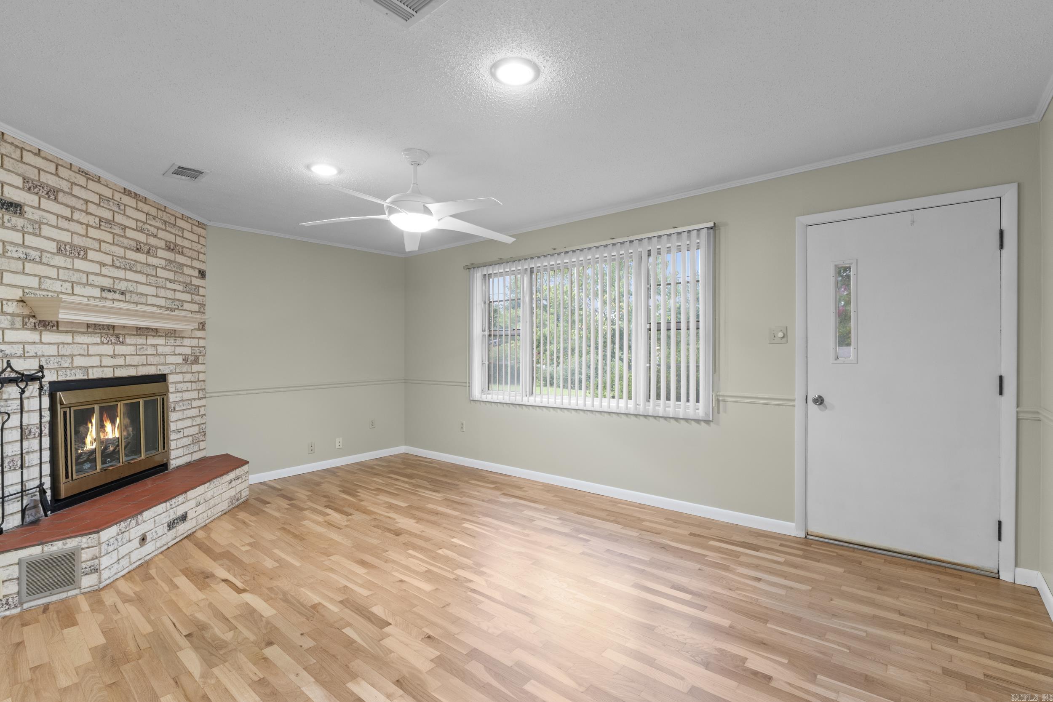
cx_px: 526
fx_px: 474
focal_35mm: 16
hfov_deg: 96.0
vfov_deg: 73.1
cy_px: 351
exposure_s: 1
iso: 200
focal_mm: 10.8
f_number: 9
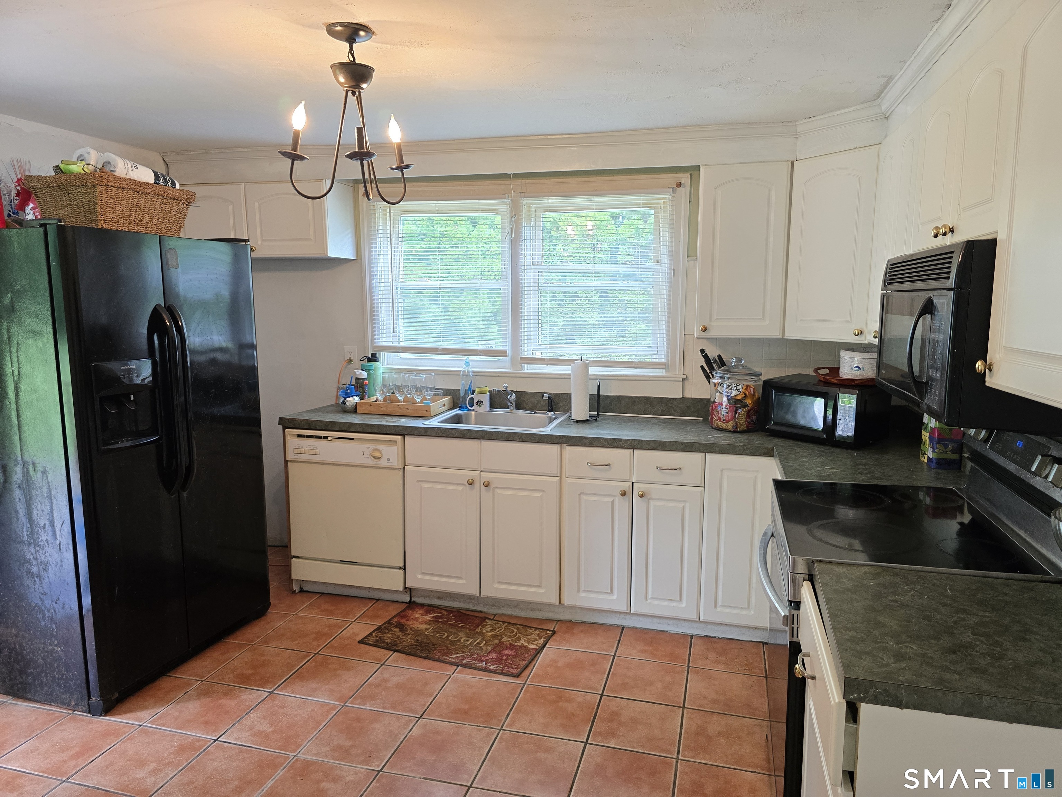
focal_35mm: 23
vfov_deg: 58.9
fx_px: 706
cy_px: 398
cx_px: 531
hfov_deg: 73.9
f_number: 1.7
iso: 320
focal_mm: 6.3
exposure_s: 1/120
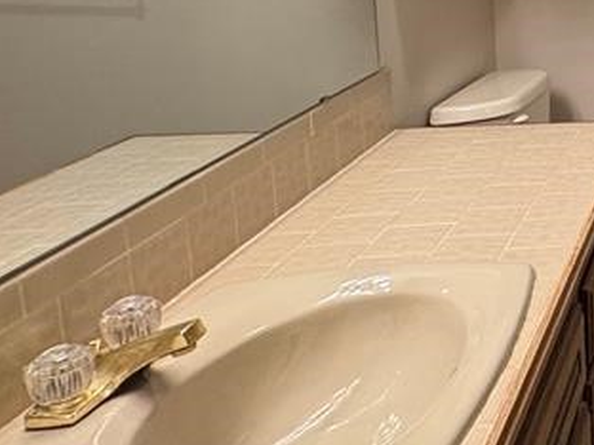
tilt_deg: -8.3
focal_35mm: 46
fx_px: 789
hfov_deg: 27.2
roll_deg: -1.3
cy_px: -10
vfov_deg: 29.3
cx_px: 912
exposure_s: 1/60
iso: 160
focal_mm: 2.22
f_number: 2.2
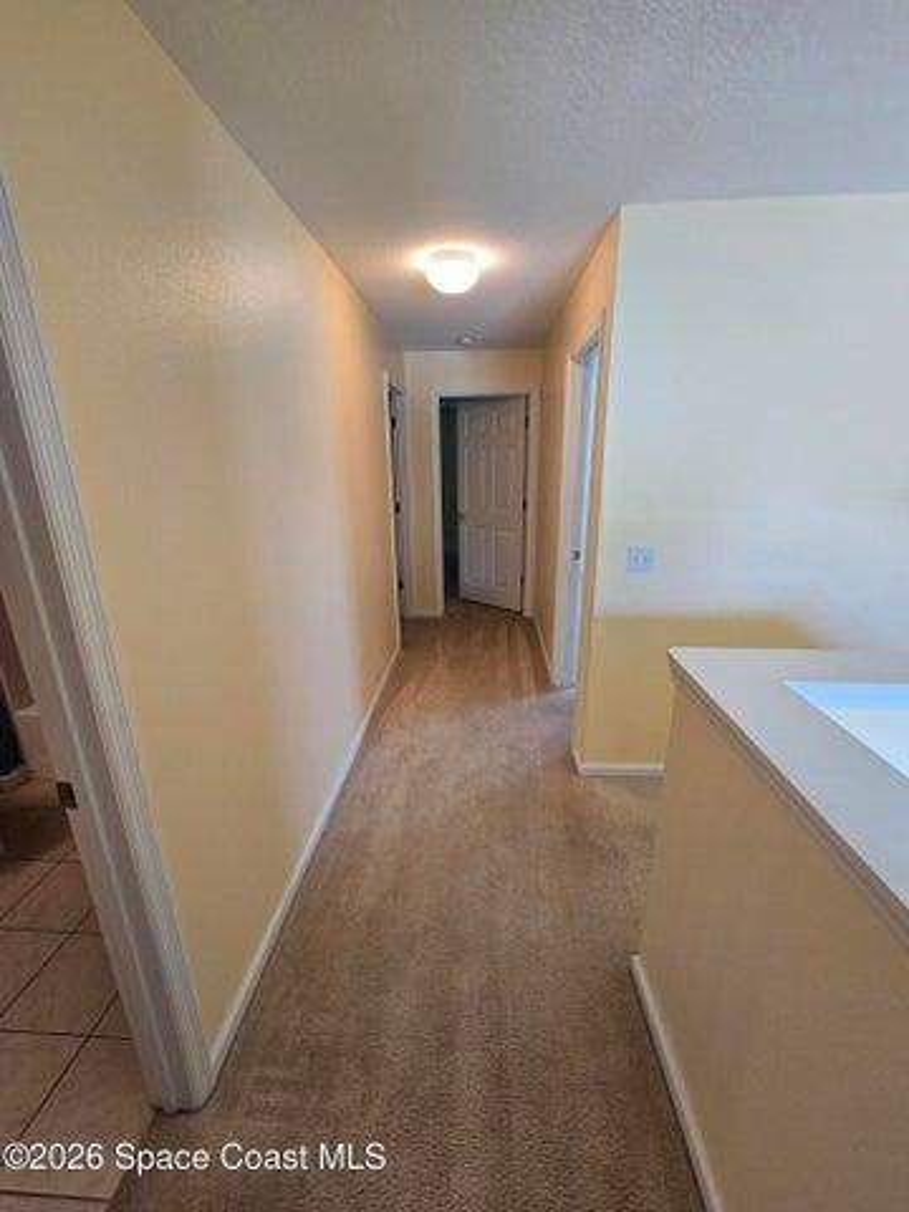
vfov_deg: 106.2
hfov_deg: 89.9
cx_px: 454
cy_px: 606
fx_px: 455
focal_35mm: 13
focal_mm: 2.2
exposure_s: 1/60
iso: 160
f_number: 2.2
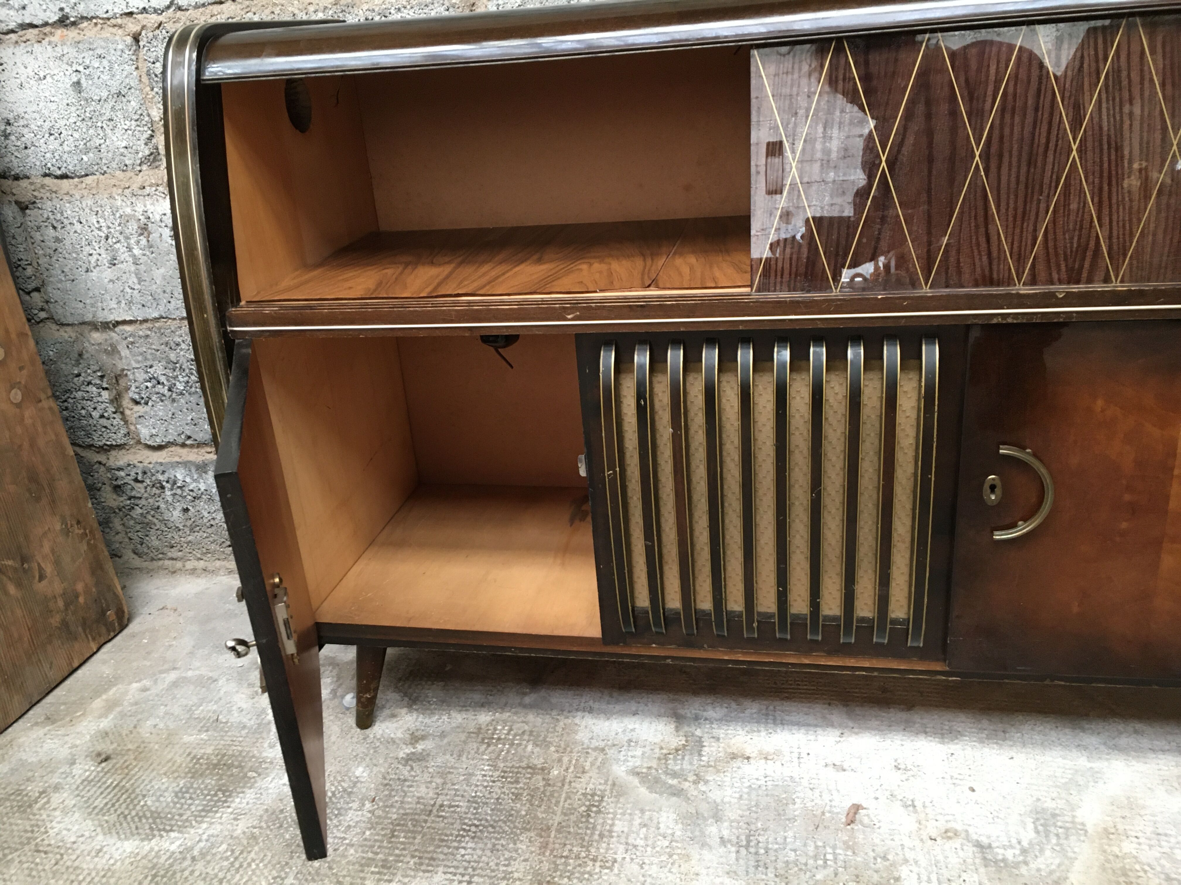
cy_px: 442
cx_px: 590
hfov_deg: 61.7
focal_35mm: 29
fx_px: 989
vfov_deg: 48.2
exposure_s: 1/33
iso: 160
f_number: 2.2
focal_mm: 4.15
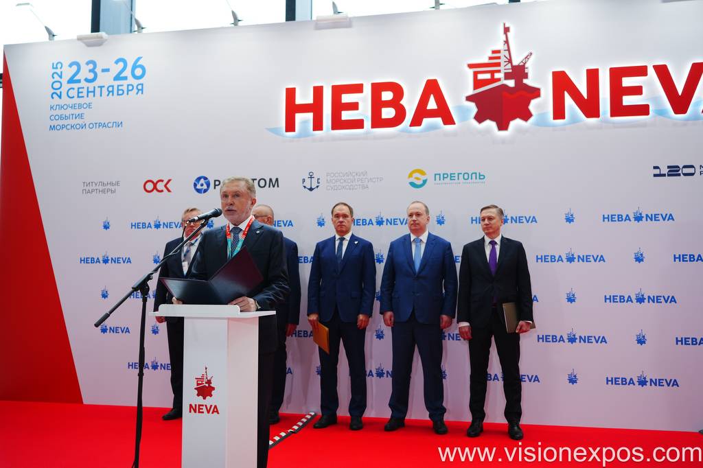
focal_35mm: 35
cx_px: 352
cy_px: 234
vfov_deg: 37.8
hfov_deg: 54.4
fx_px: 683
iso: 500
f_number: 2.5
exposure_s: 1/320
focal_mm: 35
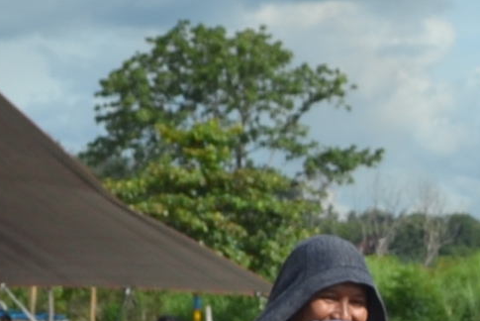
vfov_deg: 5.8
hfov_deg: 8.7
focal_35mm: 235
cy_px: 435
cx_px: 571
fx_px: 3135
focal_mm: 22
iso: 100
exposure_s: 1/320
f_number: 6.3
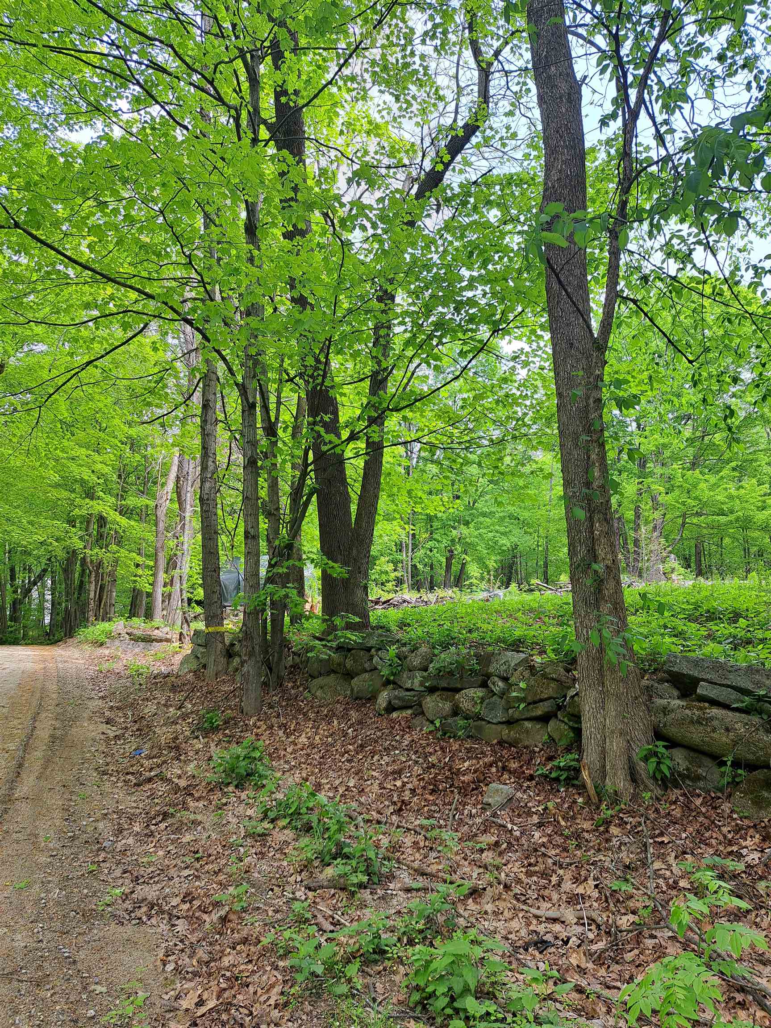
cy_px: 514
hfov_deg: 56.8
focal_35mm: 24
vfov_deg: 71.6
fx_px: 713
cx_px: 386
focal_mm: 5.23
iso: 50
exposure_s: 1/142
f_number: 1.8
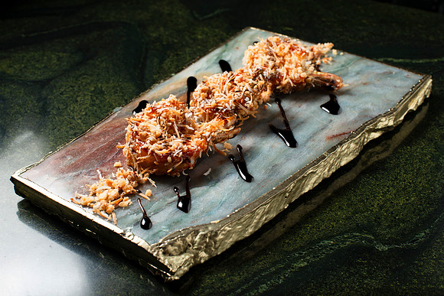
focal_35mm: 53
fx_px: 655
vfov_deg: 25.5
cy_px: 150
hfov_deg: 37.5
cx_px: 224
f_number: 10
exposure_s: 1/250
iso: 200
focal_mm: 50
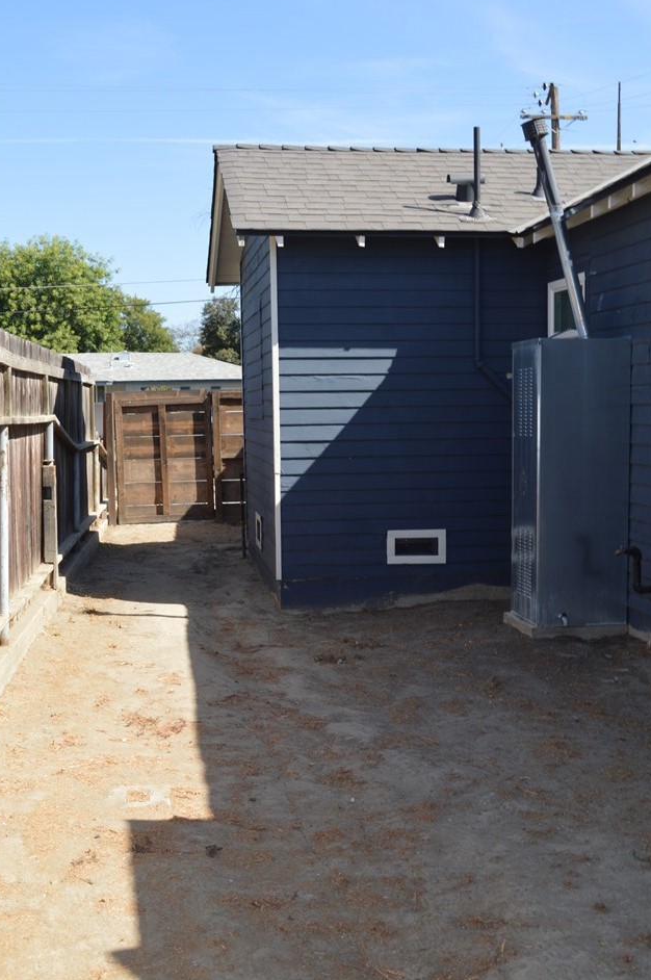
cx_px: 298
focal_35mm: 45
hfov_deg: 29.8
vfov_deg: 43.6
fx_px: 1223
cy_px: 515
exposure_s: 1/200
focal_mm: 26
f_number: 5.6
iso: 100
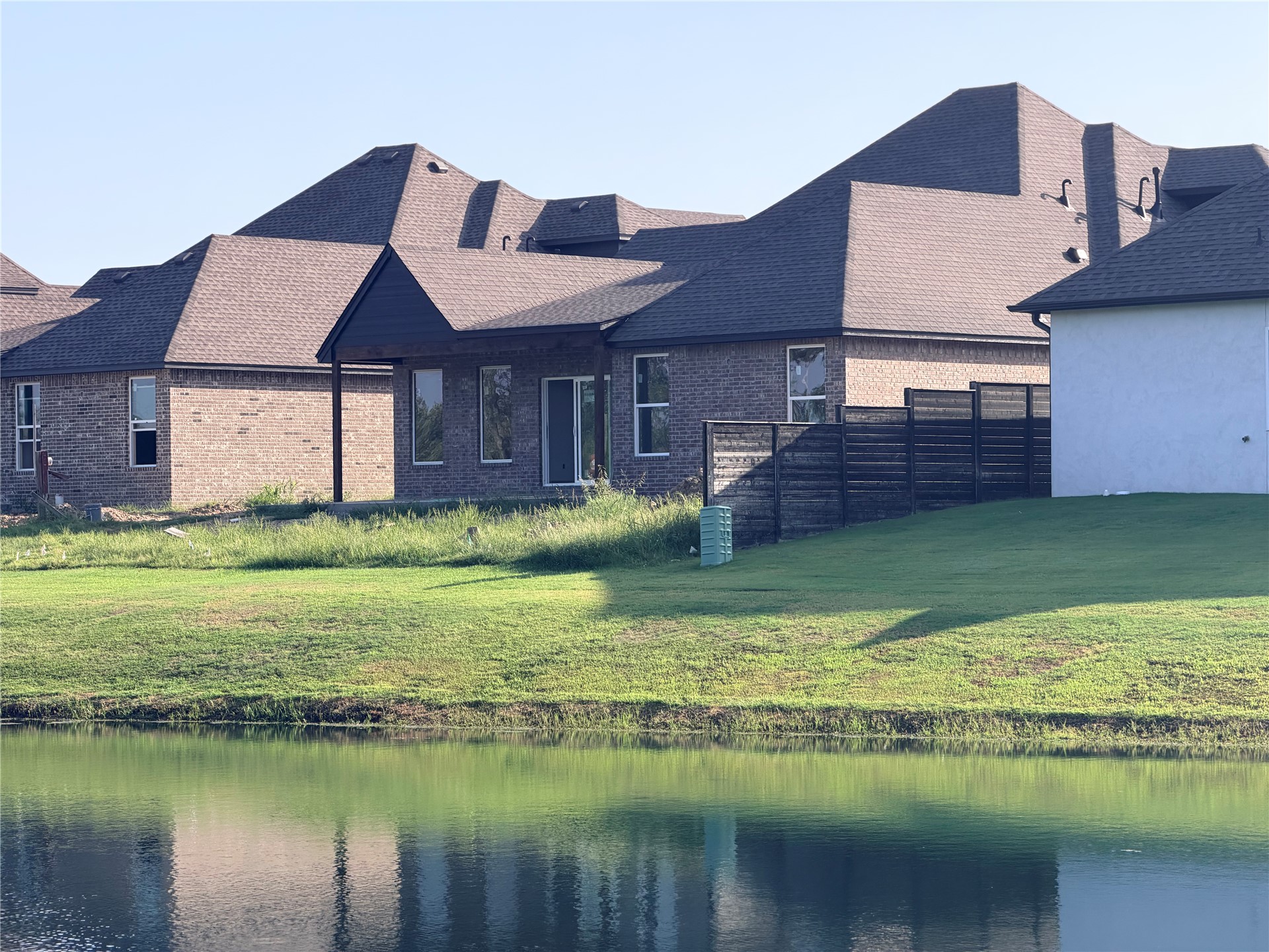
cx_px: 634
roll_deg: +1.8
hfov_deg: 19.6
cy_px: 476
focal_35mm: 100
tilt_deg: +0.2
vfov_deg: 14.8
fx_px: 3666
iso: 50
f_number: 2.8
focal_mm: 16.89
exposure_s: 1/638
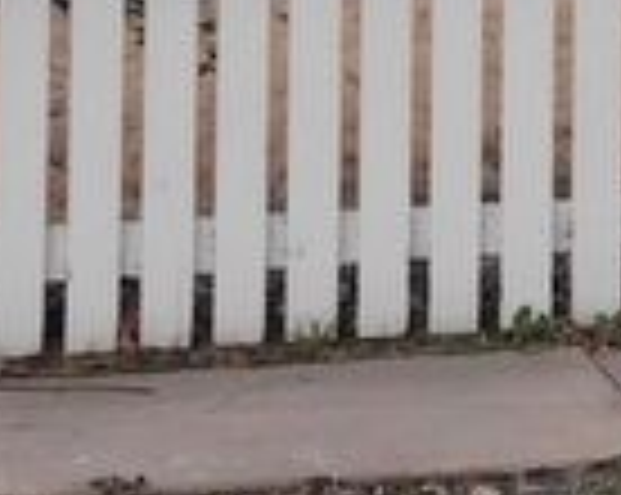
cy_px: -720
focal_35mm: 255
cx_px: 1188
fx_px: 4680
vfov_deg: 5.8
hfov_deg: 7.3
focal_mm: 8
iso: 400
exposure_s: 1/25
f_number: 3.7
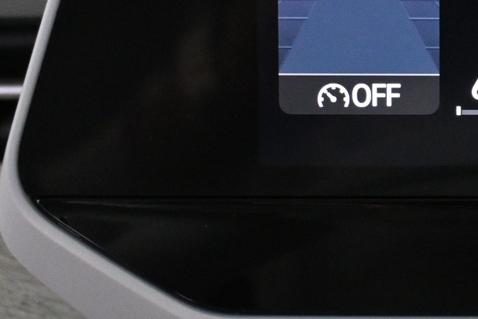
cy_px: 70
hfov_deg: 17.4
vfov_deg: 12.2
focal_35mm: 112
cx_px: 574
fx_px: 1487
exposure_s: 1/60
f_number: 4.5
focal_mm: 28
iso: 4500
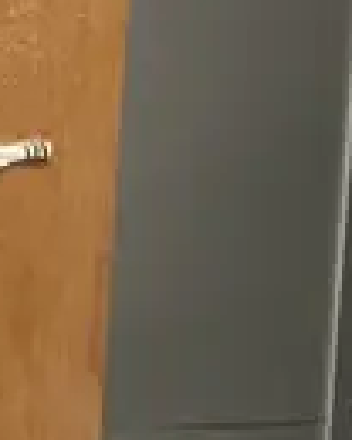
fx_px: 2800
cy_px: 454
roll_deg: -1.1
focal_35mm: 215
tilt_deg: -19.2
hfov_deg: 6.2
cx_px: -917
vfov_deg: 8.9
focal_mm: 3.99
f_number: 1.8
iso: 100
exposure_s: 1/50
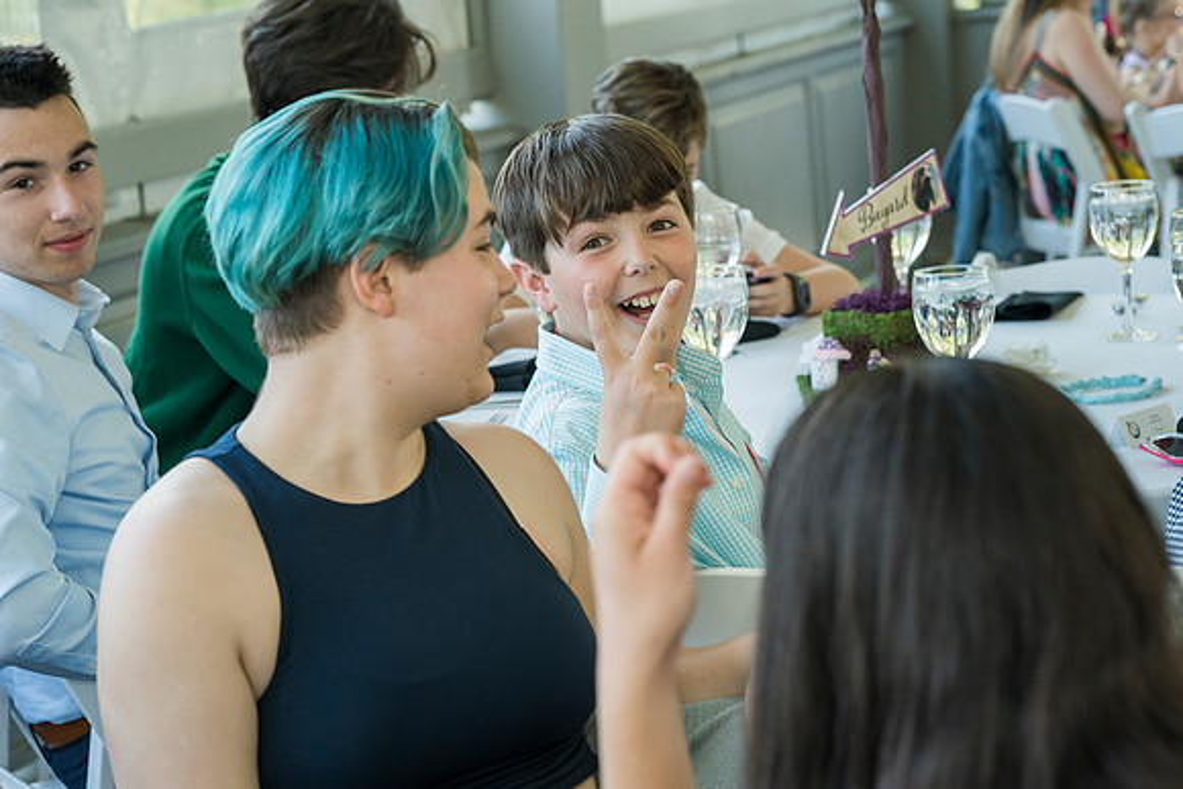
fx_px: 3024
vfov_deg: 14.9
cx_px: 592
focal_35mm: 92
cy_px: 394
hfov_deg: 22.1
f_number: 7.1
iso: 800
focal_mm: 92
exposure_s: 1/160
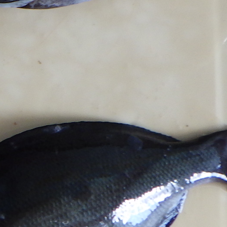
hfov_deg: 13.1
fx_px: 905
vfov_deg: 14.2
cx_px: -162
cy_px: 57
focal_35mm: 122
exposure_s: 1/60
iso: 125
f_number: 3.5
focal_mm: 5
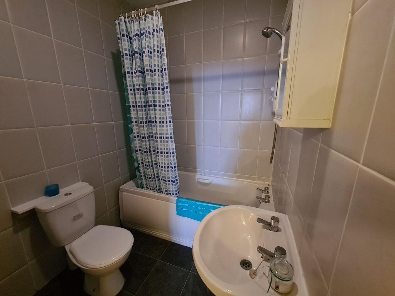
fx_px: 148
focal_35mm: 13
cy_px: 148
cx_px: 198
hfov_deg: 106.2
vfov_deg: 89.9
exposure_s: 1/25
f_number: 2.2
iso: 800
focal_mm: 2.2
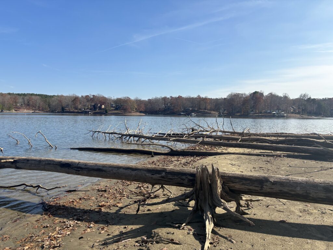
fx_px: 250
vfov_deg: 53.1
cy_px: 125
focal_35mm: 26
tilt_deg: -2.9
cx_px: 166
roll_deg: -0.8
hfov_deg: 67.3
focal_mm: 5.96
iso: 50
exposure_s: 1/4255
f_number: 1.6
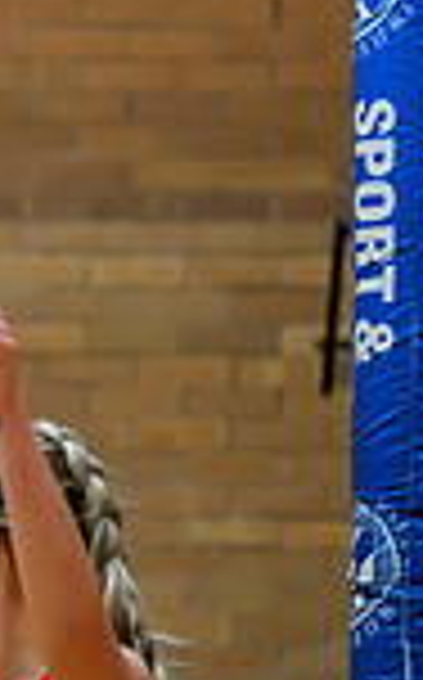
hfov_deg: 2.6
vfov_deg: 4.3
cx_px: -788
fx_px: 9082
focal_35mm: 491
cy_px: 421
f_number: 2.8
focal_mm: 125
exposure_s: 1/1000
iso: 5000
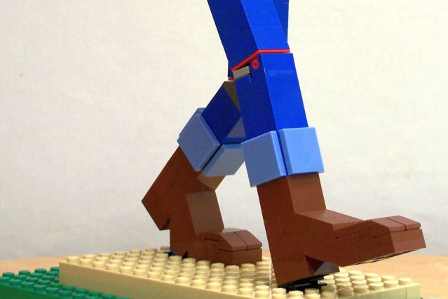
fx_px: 1431
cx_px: 243
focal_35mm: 115
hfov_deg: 17.8
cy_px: -11
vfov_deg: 11.8
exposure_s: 1/3
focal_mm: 11.5
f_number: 3.2
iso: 80
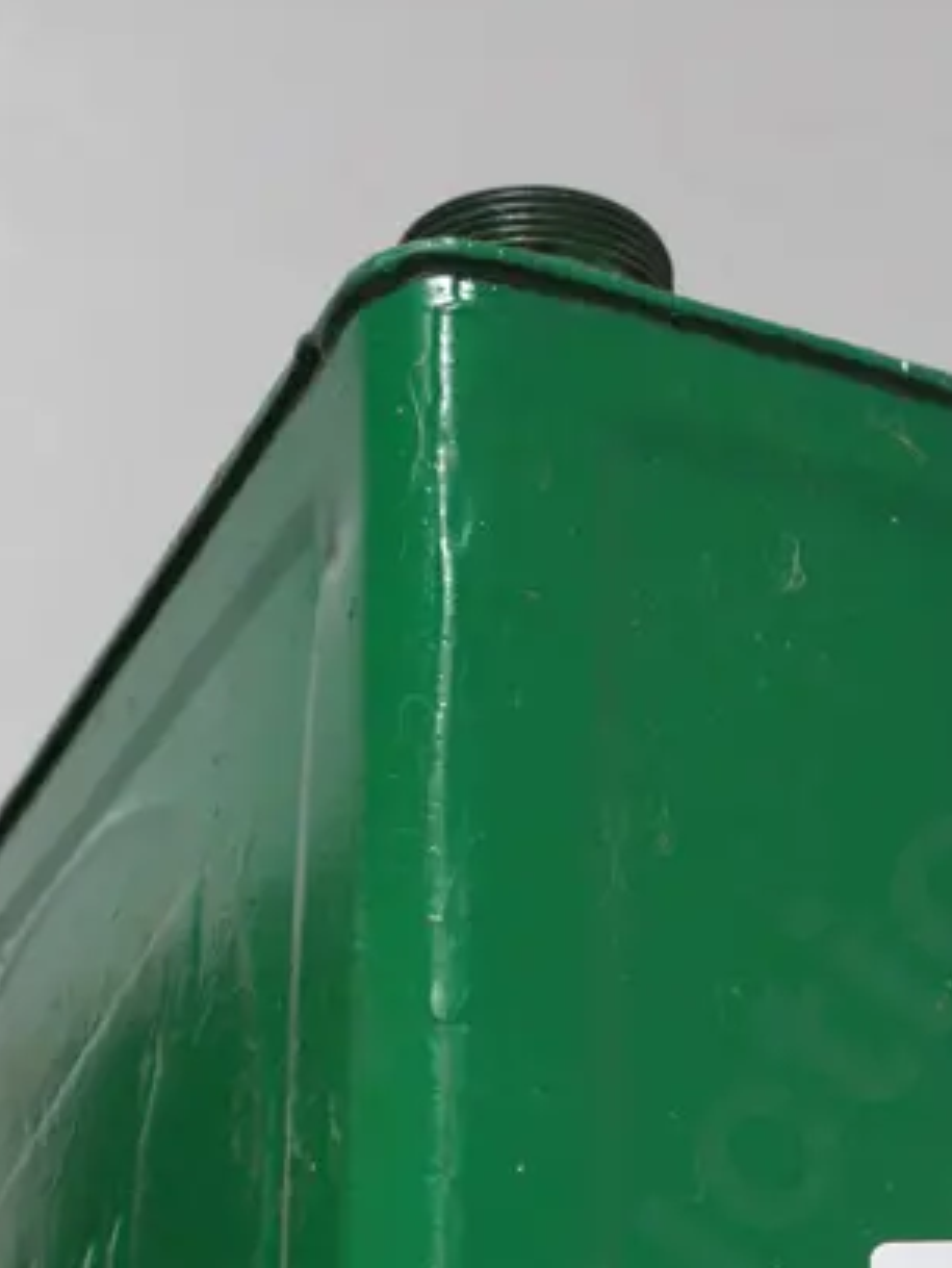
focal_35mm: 121
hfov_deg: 12.2
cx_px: 685
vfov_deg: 16.0
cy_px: 1259
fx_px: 4432
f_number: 5.2
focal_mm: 24
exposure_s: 1/60
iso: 1000
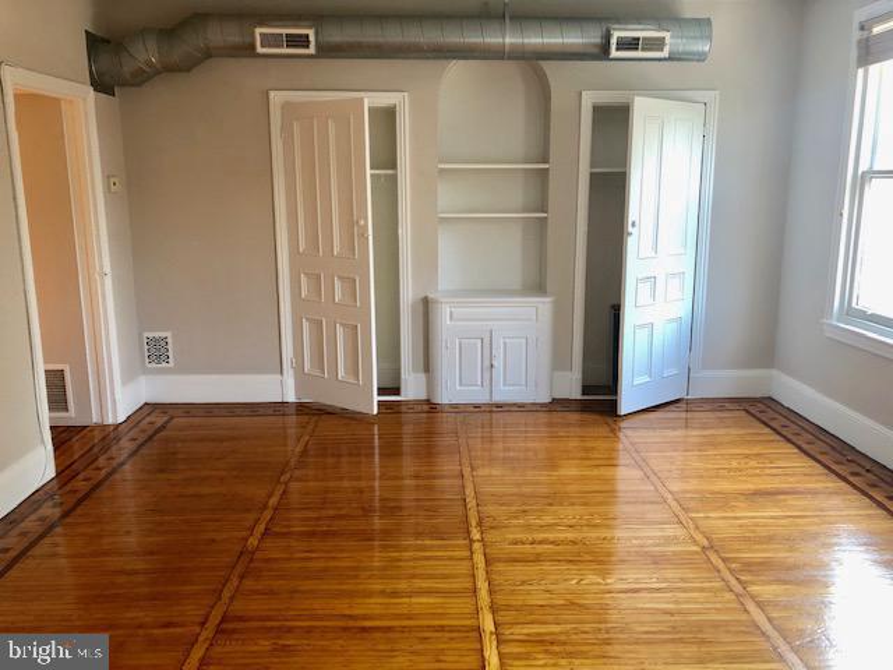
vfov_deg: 49.7
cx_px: 446
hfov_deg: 63.4
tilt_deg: -10.3
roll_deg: +0.1
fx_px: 722
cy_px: 335
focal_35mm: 28
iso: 25
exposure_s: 1/30
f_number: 1.8
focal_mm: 3.99
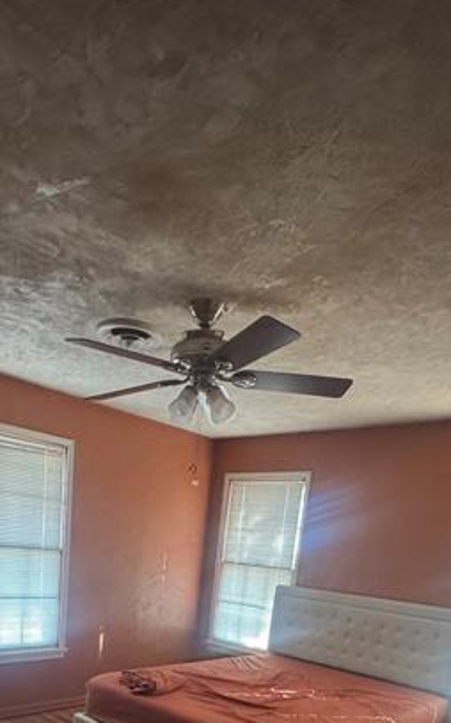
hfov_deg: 44.2
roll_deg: -6.0
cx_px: 170
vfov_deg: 55.9
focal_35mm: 28
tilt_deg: -12.0
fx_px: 551
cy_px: 671
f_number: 2.2
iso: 1000
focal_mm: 2.22
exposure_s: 1/60
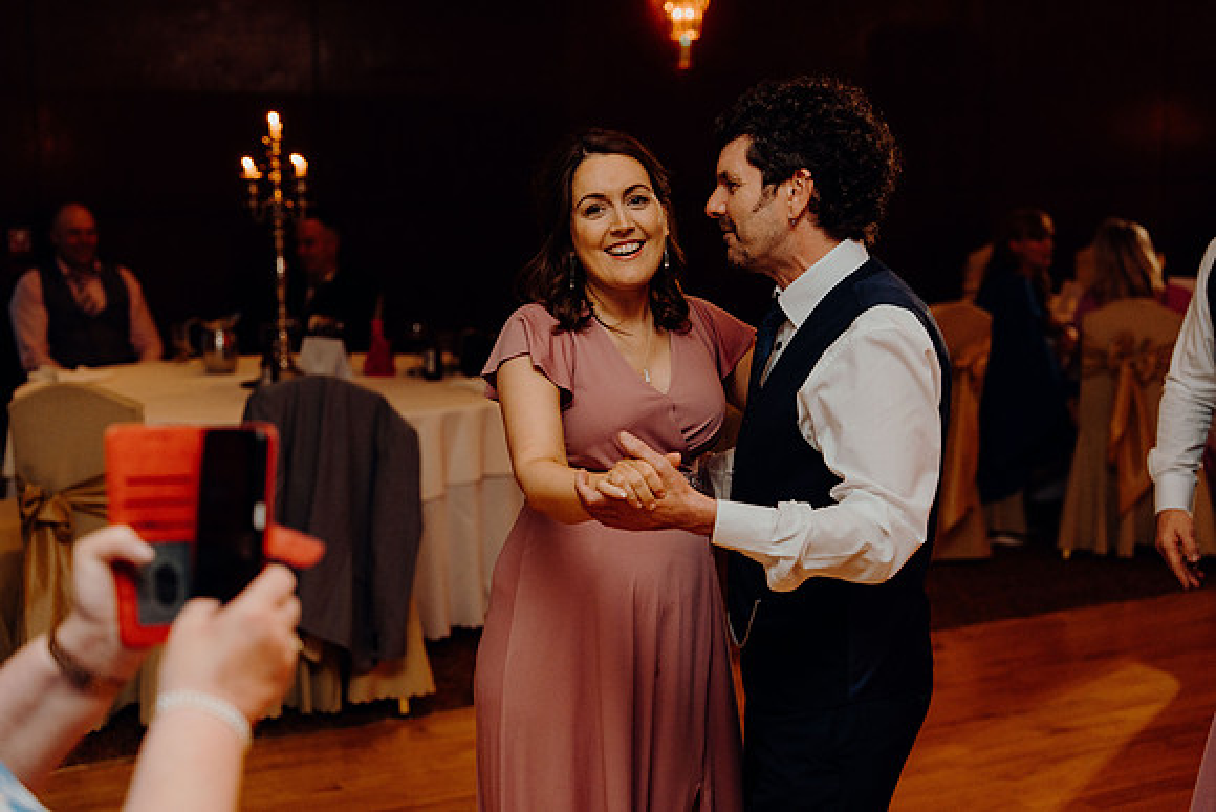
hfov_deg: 34.5
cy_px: 406
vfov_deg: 23.4
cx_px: 608
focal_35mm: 58
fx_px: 1959
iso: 1250
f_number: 2.8
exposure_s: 1/160
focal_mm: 58
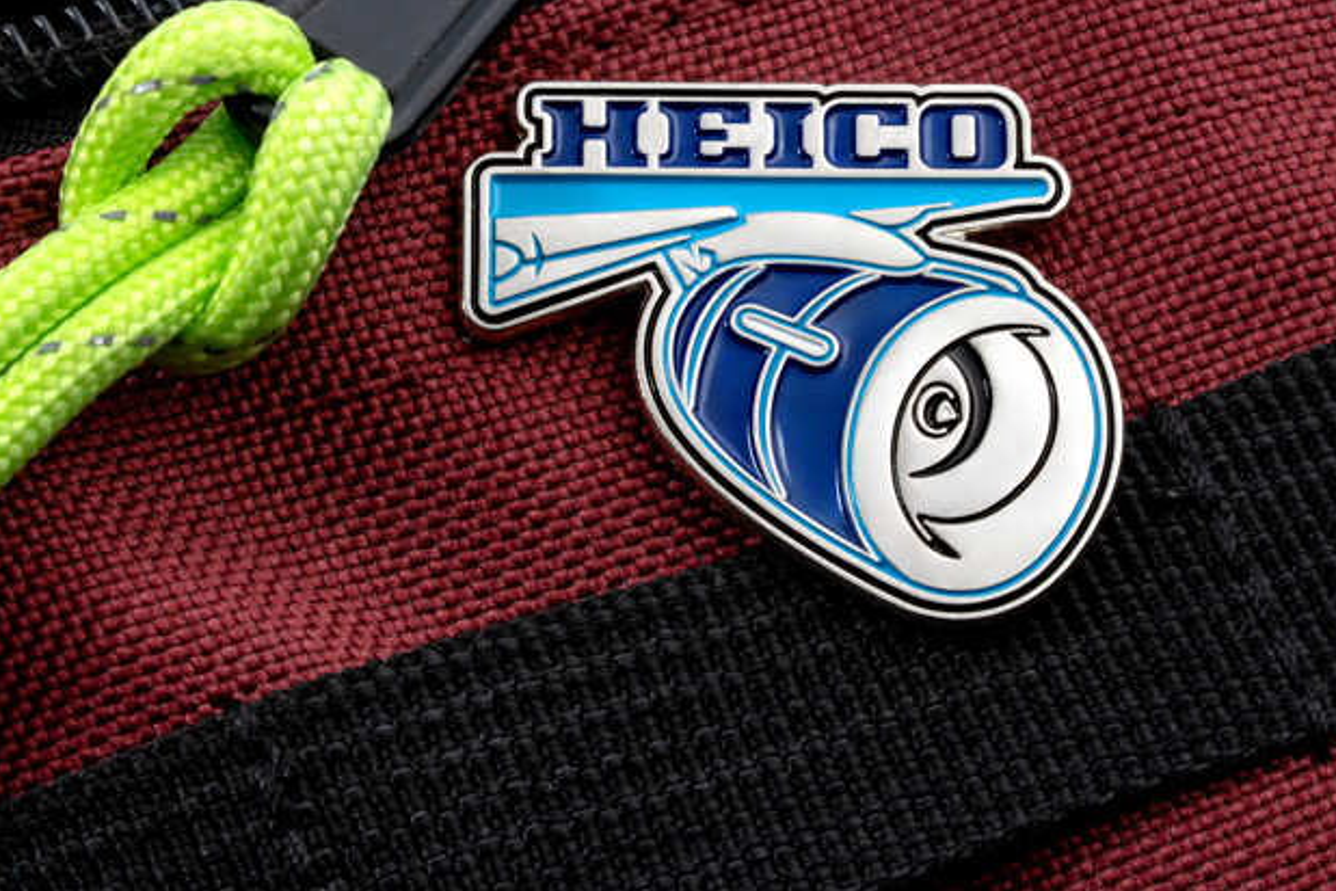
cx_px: 813
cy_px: 335
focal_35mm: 131
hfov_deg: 15.6
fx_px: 4861
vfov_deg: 10.5
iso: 250
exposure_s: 1/8
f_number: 22
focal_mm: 90
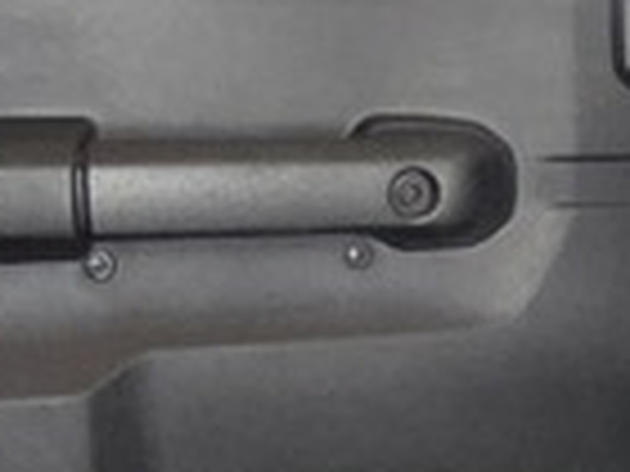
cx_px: 940
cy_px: 396
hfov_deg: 18.4
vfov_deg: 15.4
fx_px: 1729
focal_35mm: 95
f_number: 2.2
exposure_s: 1/50
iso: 1250
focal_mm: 2.2
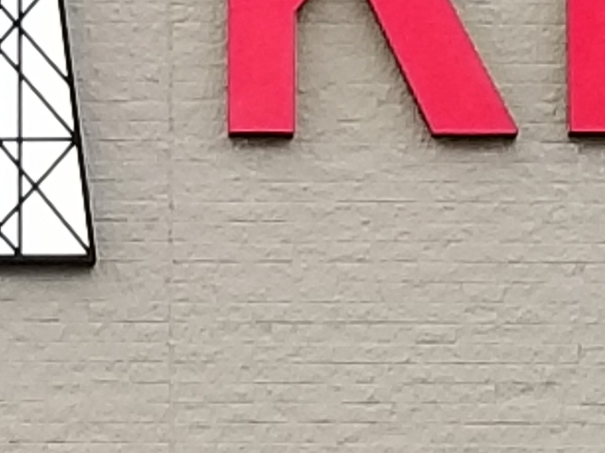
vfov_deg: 8.5
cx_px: 70
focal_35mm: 173
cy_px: 446
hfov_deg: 11.4
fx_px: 3022
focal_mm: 4.25
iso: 50
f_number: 1.7
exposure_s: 1/216
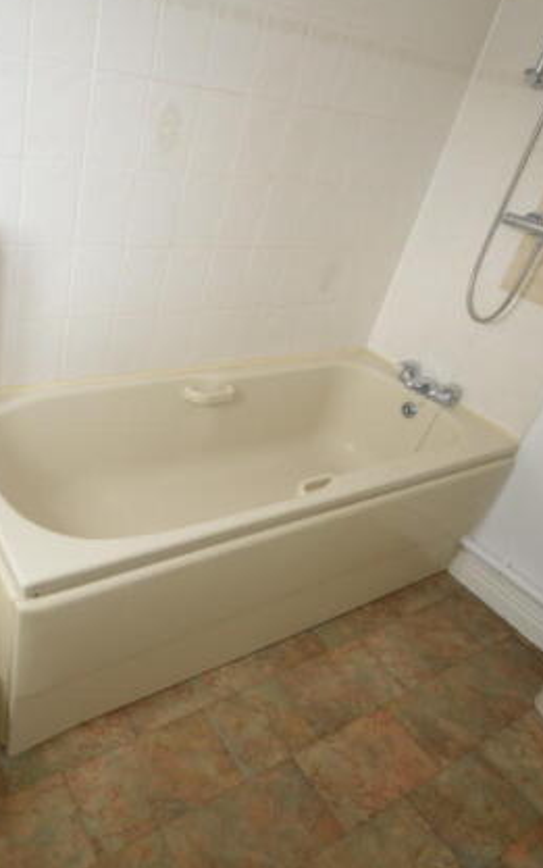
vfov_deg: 74.8
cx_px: 169
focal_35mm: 24
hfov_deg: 49.9
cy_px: 423
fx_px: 568
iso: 400
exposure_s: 1/80
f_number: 4.5
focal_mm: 10
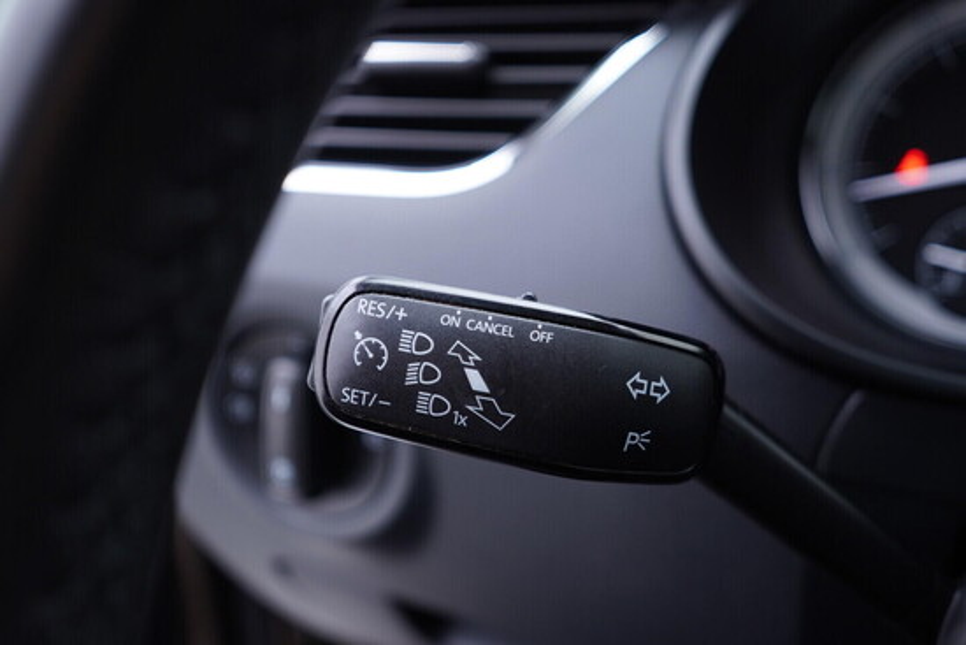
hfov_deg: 53.1
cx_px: 483
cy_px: 322
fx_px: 966
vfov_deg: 36.9
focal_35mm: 36
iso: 250
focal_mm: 24
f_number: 2.8
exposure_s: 1/40
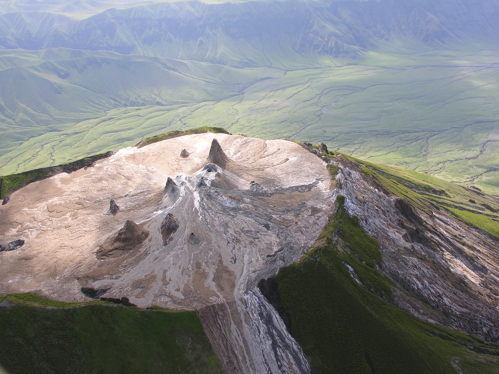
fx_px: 548
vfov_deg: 37.7
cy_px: 188
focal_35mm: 38
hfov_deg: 49.0
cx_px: 239
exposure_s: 1/125
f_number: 6.3
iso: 50
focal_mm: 8.9
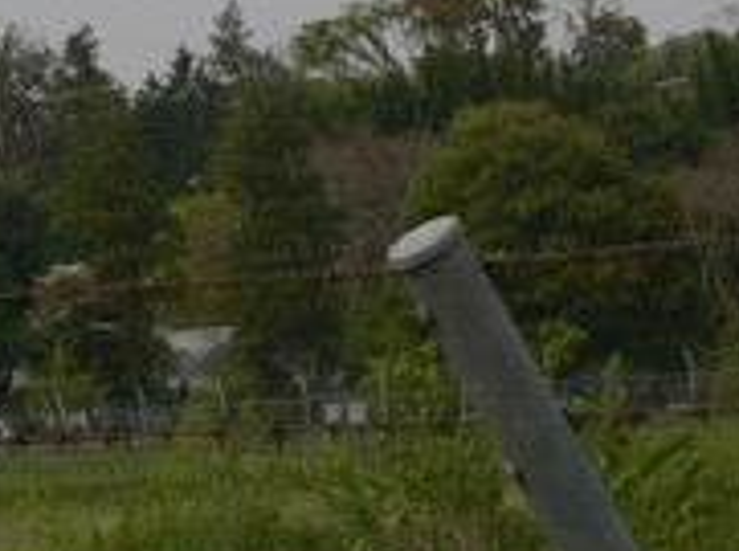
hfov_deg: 7.5
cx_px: 804
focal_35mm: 263
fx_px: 5604
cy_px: -133
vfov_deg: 5.6
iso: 80
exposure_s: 1/400
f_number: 6.3
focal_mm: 20.1
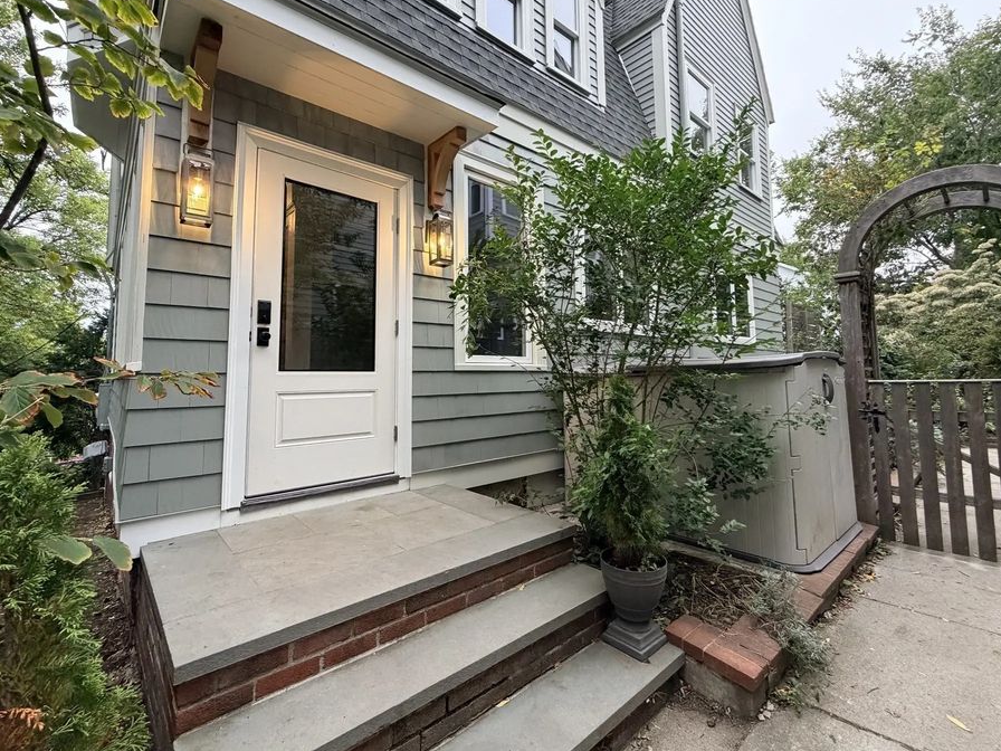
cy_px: 341
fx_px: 463
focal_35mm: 16
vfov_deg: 77.9
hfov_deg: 94.5
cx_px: 517
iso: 320
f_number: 2.2
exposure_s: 1/107
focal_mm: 2.22
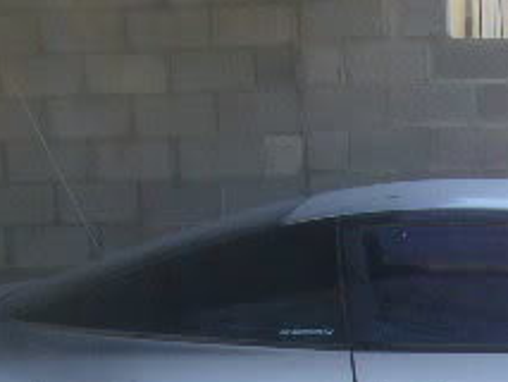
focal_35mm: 105
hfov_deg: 17.8
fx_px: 1542
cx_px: 601
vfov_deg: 13.9
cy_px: 380
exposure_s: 1/100
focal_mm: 5.8
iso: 80
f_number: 5.6
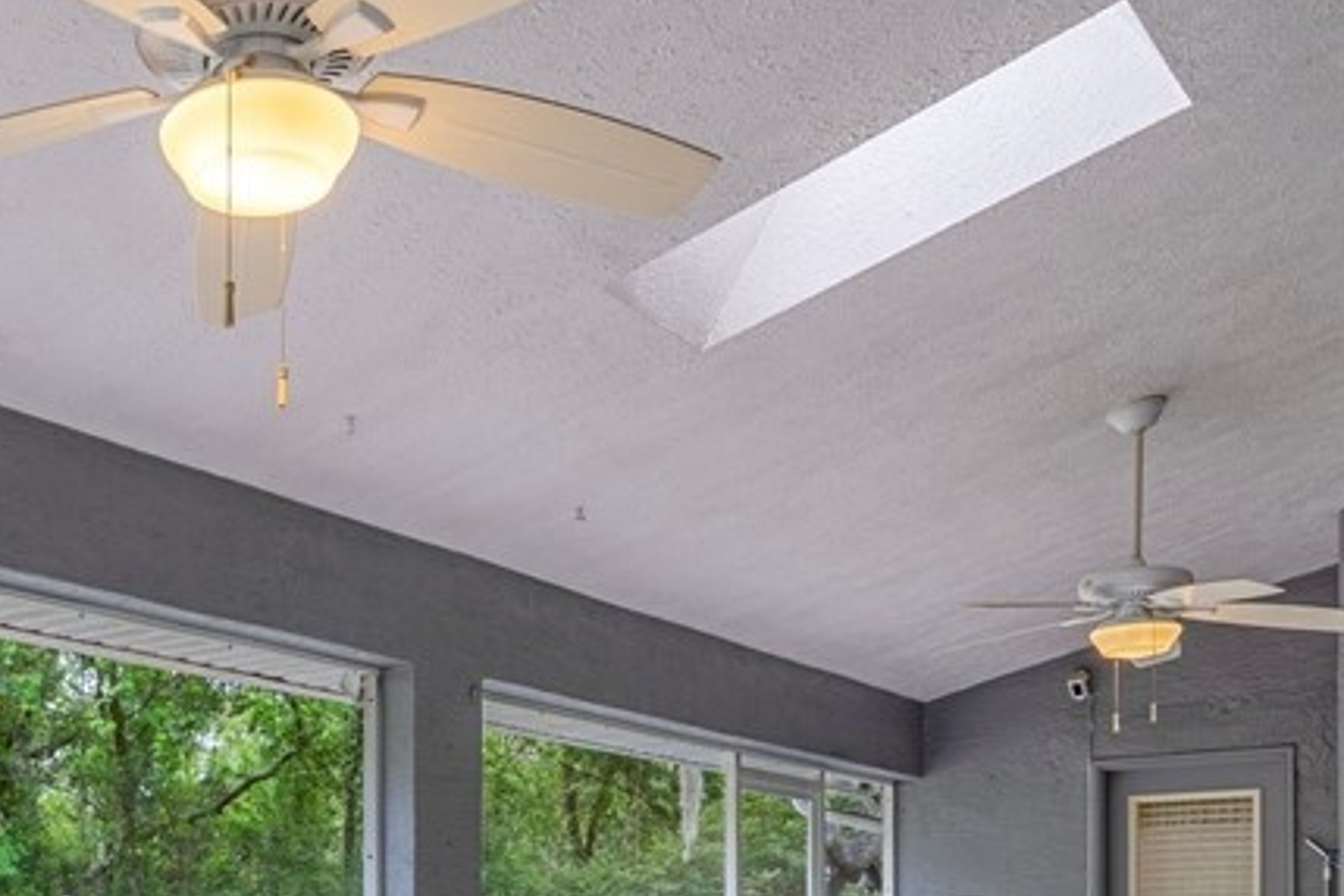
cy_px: 1001
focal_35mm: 43
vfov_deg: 28.2
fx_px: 1605
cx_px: 201
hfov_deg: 42.6
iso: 320
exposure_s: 1/20
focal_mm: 17
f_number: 9
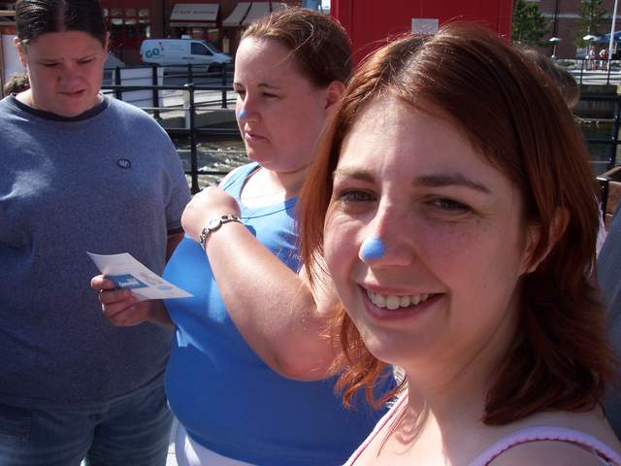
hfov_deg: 49.0
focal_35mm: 38
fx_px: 682
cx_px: 310
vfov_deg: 37.7
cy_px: 233
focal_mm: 8
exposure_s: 1/500
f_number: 4.8
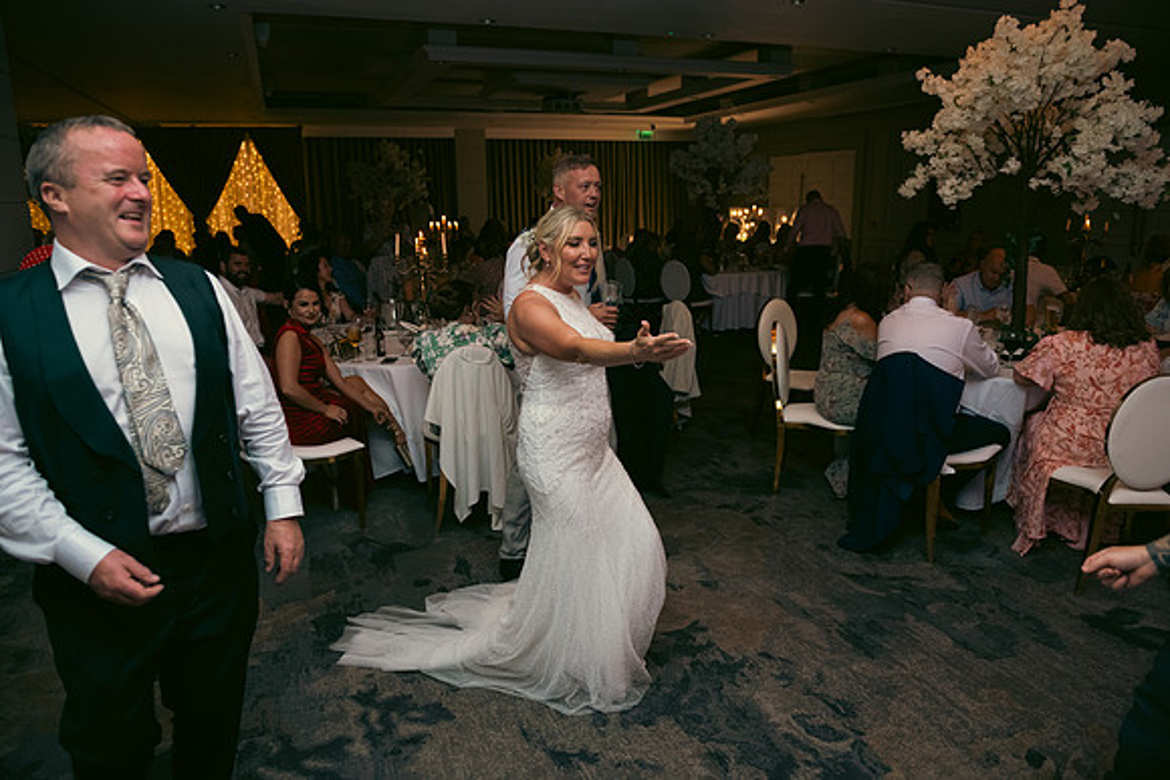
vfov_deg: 53.2
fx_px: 780
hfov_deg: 73.7
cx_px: 585
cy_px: 390
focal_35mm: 24
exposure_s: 1/160
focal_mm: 24
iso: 800
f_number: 3.5
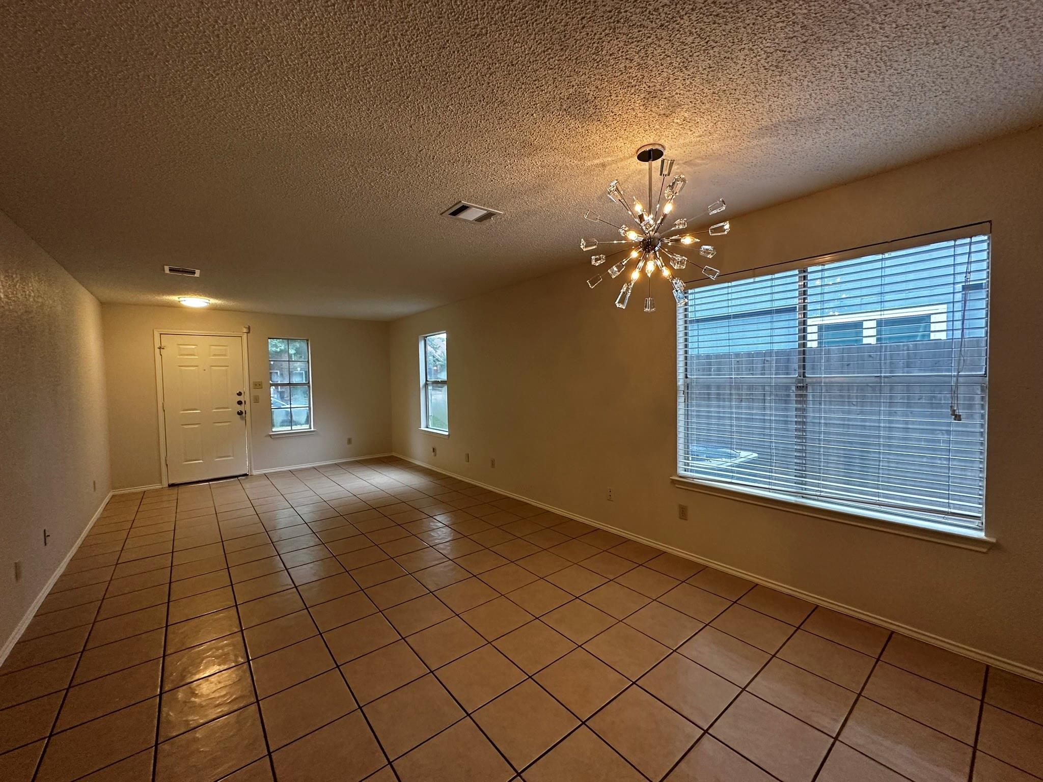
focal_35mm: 14
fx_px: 422
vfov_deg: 85.7
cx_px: 522
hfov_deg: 102.1
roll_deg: +1.1
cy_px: 391
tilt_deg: -1.6
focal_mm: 2.22
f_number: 2.2
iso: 250
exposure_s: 1/120
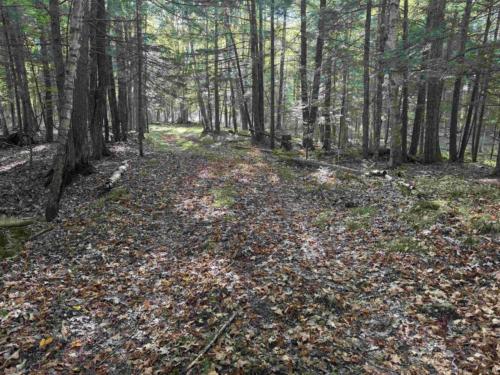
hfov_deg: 71.6
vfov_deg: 56.8
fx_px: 347
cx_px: 250
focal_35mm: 24
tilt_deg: -11.3
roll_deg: -1.2
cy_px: 188
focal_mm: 6.76
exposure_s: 1/73
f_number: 1.78
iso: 200
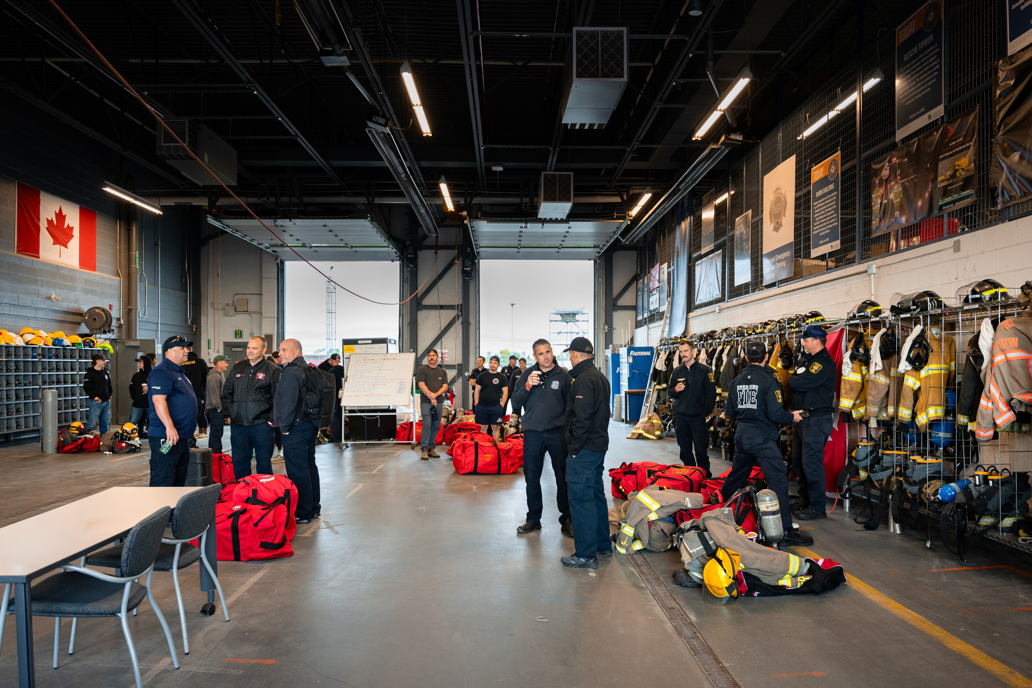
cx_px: 516
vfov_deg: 50.1
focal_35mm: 26
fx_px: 736
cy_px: 368
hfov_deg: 70.1
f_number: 2.8
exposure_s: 1/200
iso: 1250
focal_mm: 24
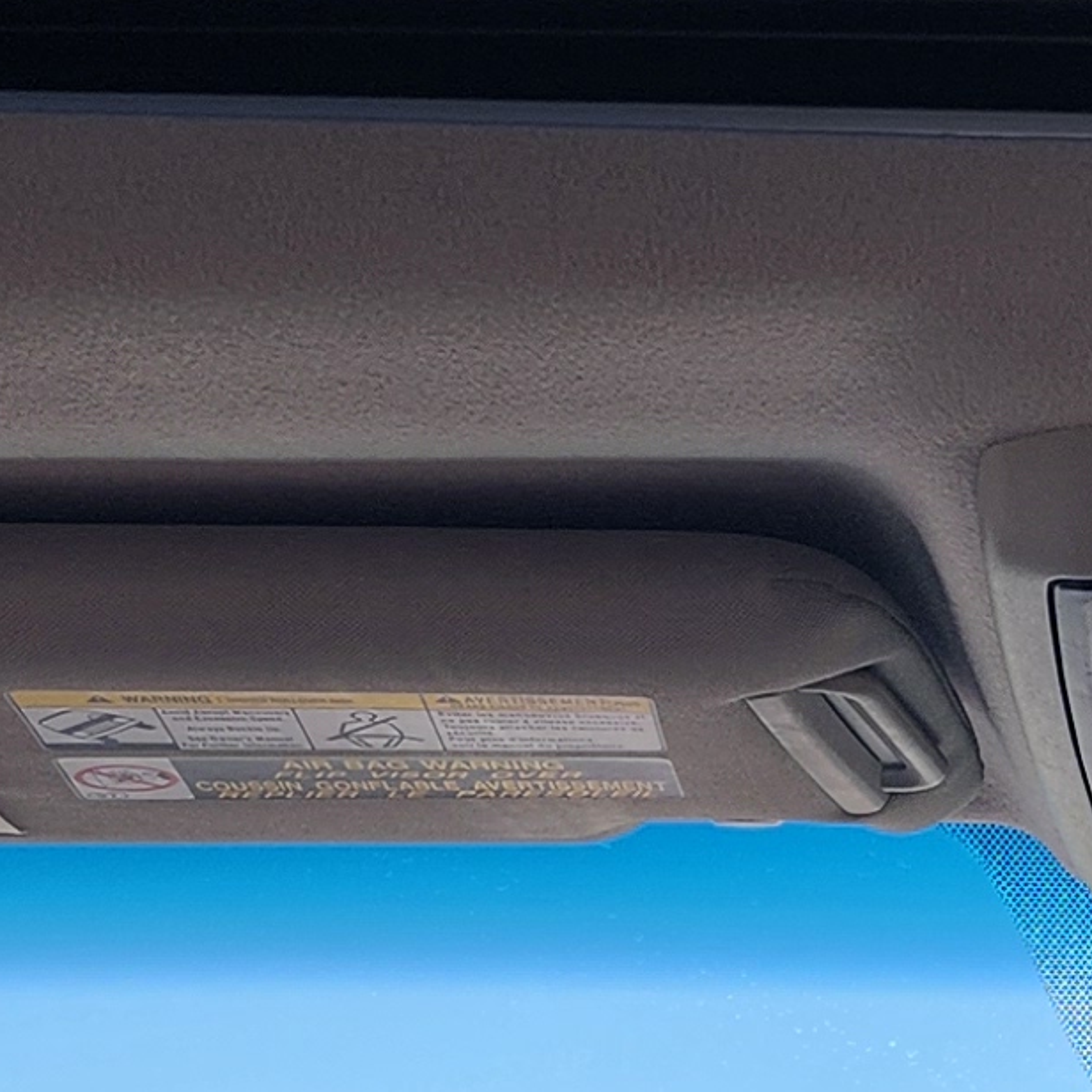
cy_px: 791
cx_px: 1523
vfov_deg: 13.2
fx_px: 4711
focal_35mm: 132
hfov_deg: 12.7
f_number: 1.8
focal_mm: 5.54
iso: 25
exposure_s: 1/803
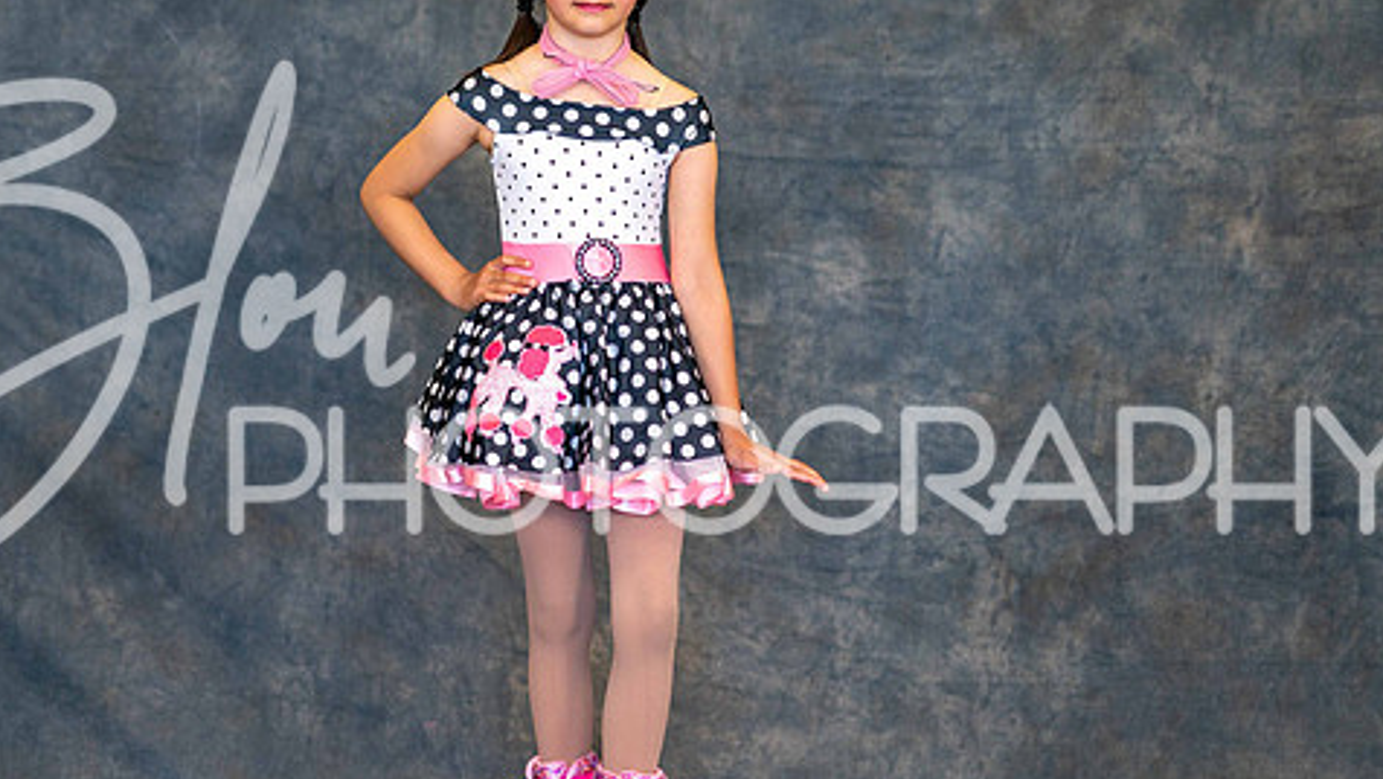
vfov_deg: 8.7
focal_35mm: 140
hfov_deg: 15.3
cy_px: 239
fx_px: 5135
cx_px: 475
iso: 320
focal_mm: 85
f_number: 1.8
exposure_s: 1/200
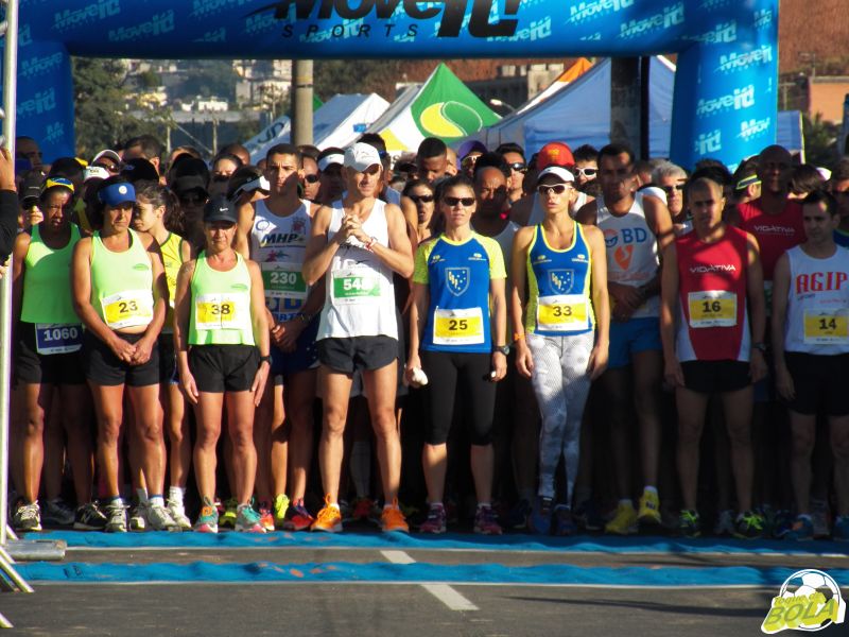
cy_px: 318
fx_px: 6279
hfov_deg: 7.7
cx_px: 424
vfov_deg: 5.8
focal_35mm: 256
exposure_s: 1/1000
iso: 125
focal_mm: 46
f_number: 4
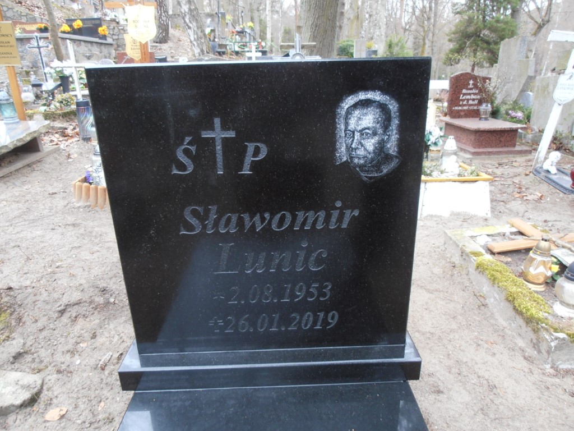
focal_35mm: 24
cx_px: 287
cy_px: 216
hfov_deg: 71.6
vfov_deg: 56.8
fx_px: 398
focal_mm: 4.2
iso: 125
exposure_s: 1/13
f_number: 3
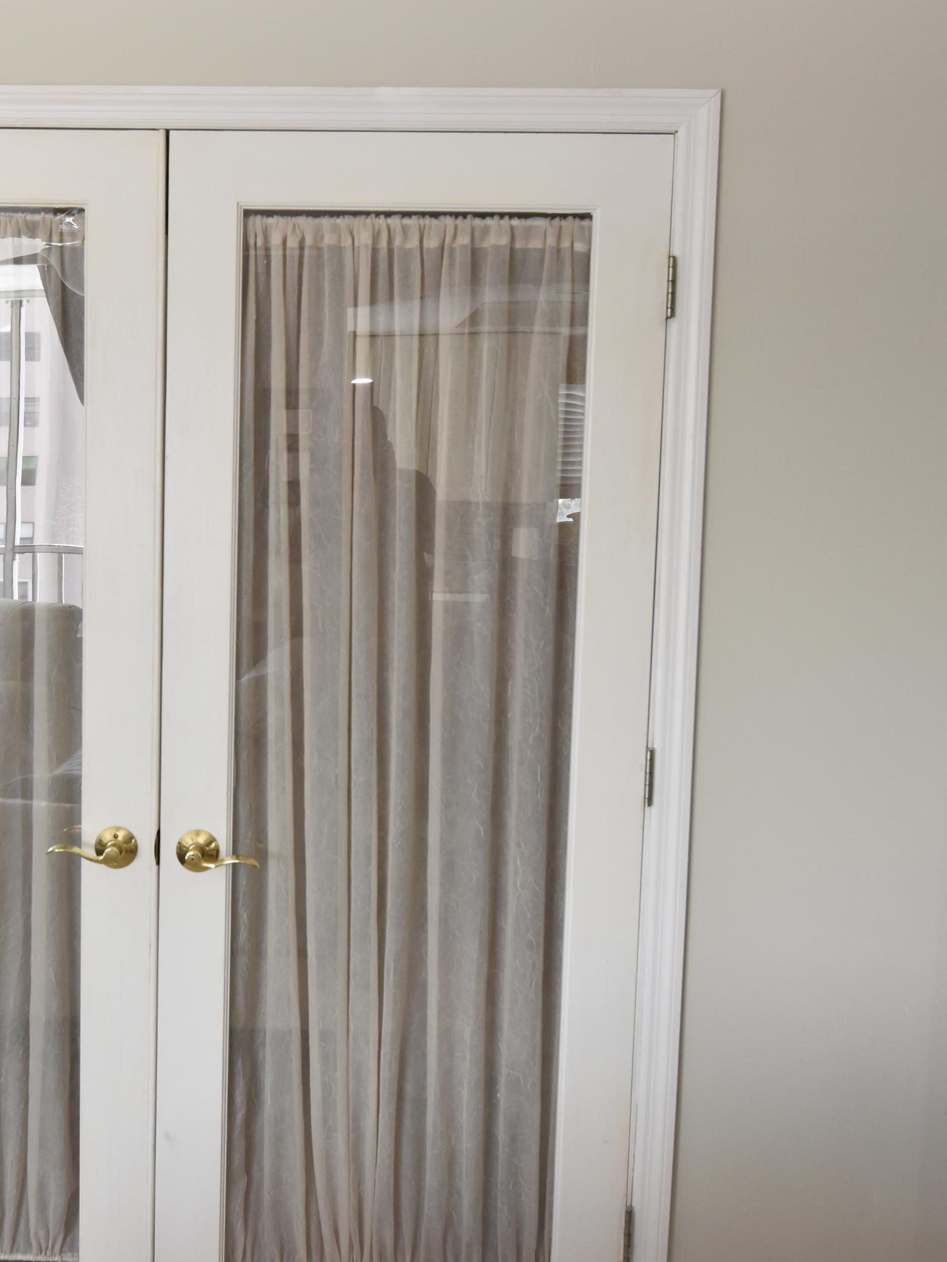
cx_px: 282
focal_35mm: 44
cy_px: 623
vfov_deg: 42.9
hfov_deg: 32.5
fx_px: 1605
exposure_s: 1/100
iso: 800
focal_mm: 20
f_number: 5
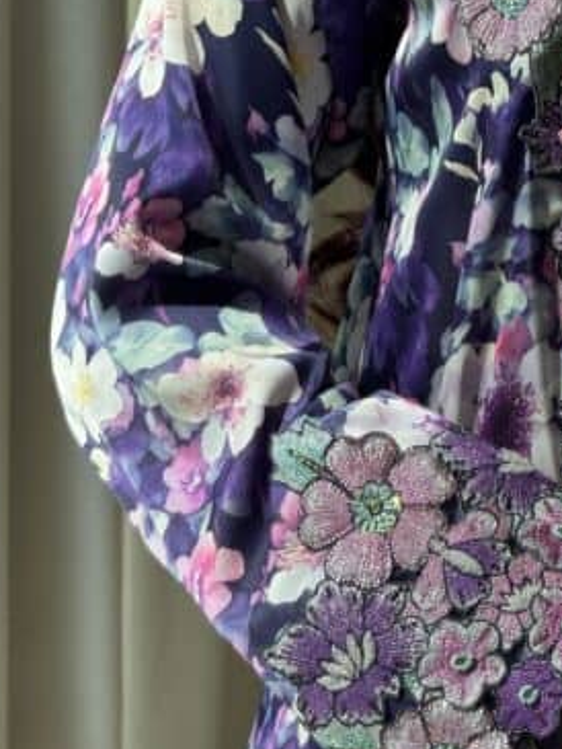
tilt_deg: -29.3
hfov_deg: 8.5
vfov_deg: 11.3
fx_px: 3786
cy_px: 370
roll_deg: -0.4
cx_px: 347
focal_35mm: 175
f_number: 2.8
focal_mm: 15.66
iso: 50
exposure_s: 1/354
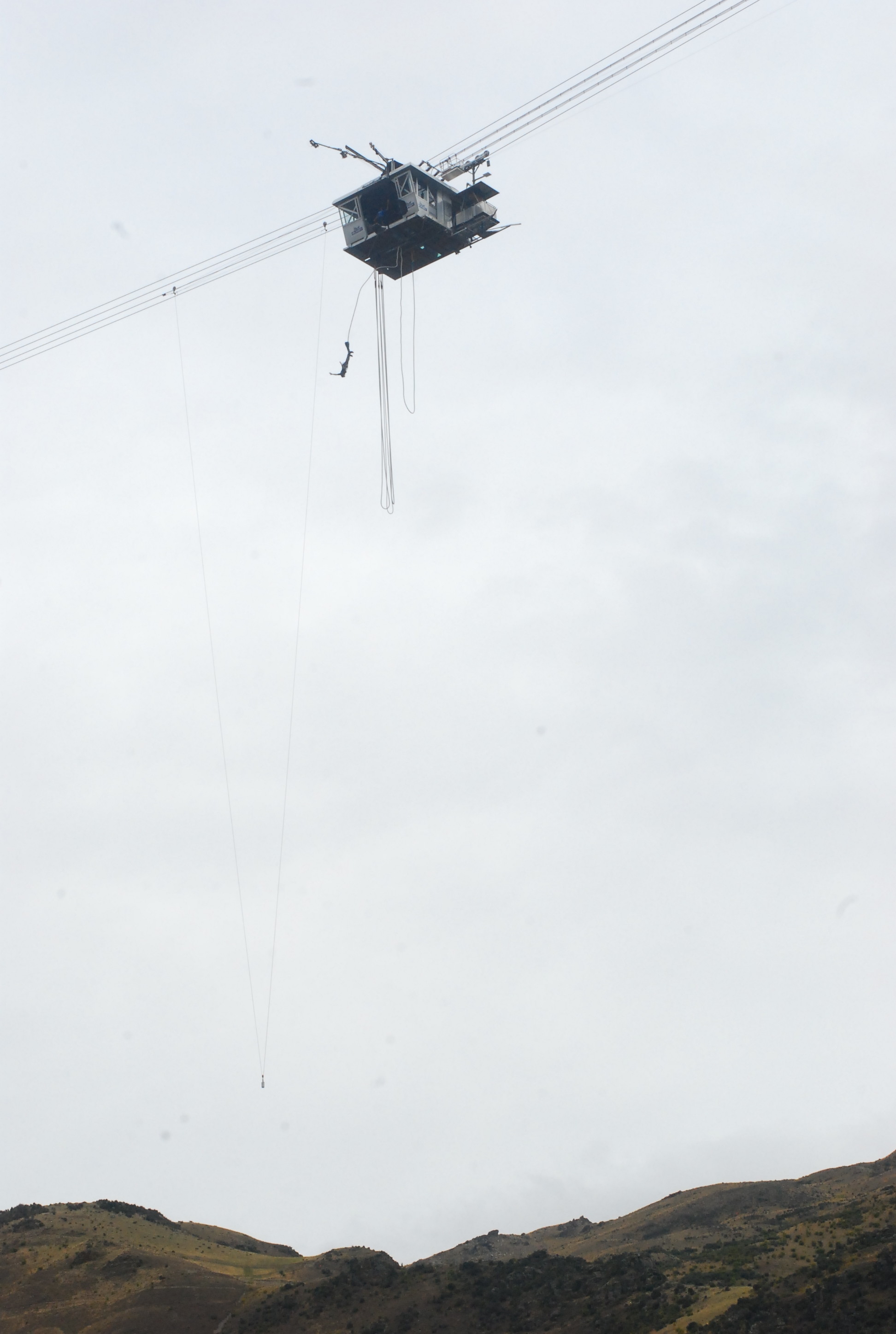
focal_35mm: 75
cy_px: 667
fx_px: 2787
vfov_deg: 26.9
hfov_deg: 18.3
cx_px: 448
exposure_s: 1/400
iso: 800
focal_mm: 50
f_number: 16
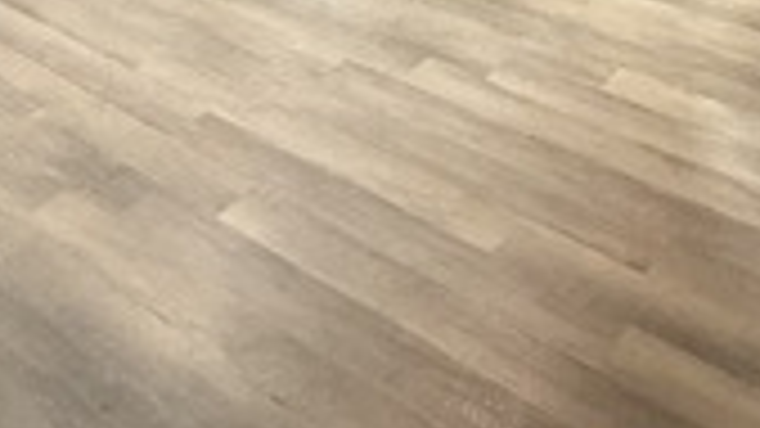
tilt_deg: +1.5
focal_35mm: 54
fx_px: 1088
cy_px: -532
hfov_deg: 38.3
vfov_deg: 15.4
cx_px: 283
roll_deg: +1.6
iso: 800
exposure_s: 1/30
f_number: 2.2
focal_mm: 2.22
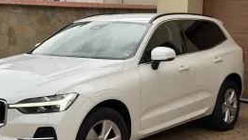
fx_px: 474
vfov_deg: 16.8
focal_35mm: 72
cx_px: 93
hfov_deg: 29.2
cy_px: 81
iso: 64
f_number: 1.78
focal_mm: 6.76
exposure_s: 1/747
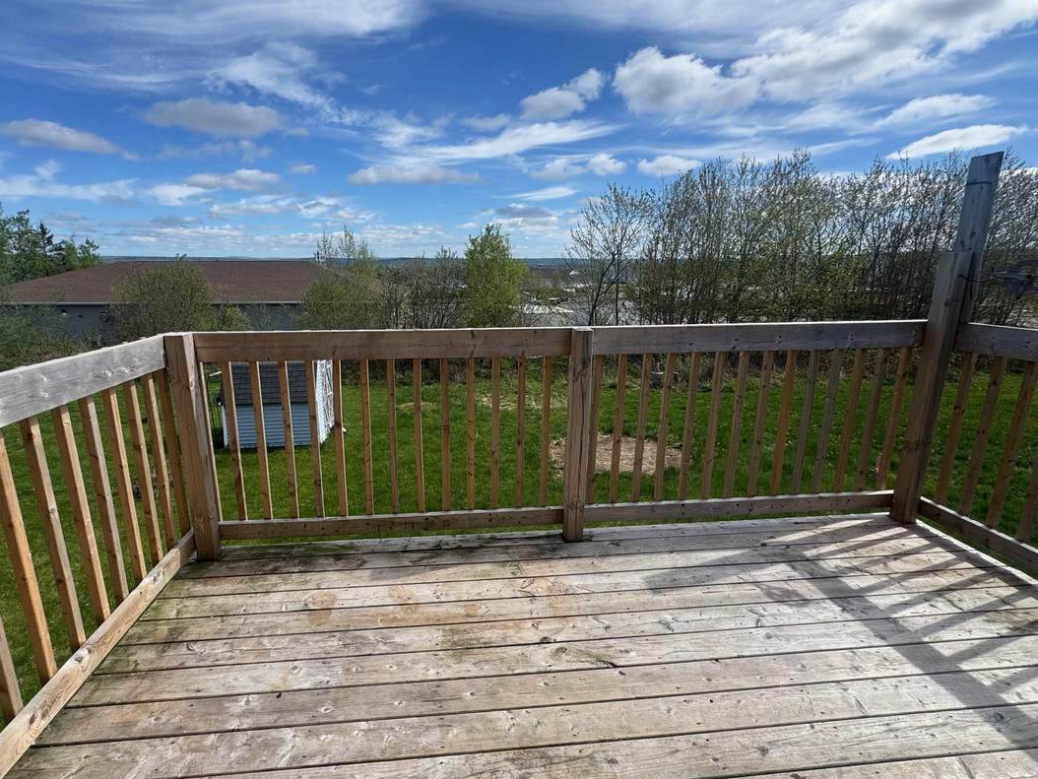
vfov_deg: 74.7
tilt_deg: -12.9
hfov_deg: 90.7
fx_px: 510
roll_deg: +0.1
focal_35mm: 17
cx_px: 467
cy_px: 379
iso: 50
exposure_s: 1/1299
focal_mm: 2.22
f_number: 2.2
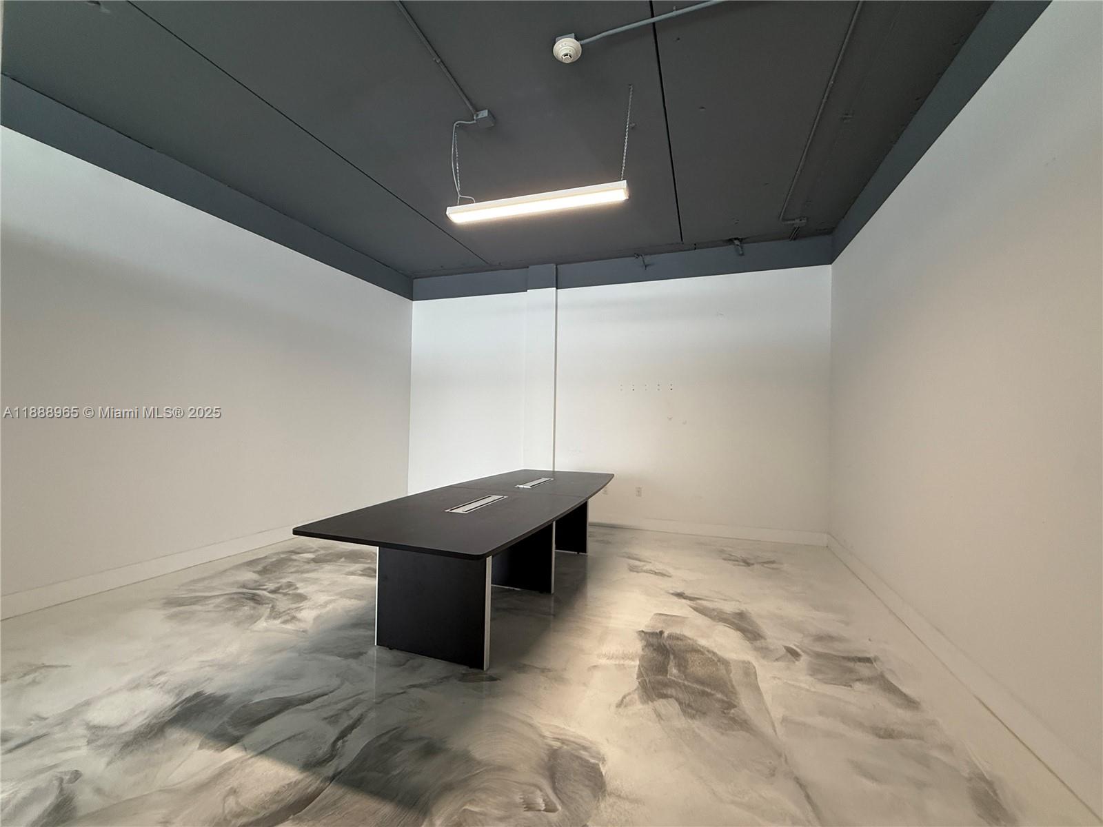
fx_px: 446
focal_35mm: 14
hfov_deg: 102.1
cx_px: 552
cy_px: 414
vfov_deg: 85.7
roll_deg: -0.8
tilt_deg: +1.0
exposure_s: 1/60
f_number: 2.2
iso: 200
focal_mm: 2.22
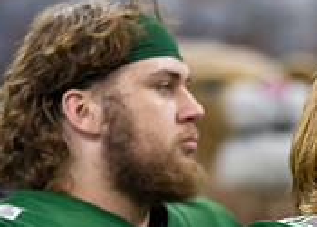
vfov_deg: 3.1
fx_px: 4213
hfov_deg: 4.3
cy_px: 321
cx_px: 404
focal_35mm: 468
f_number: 1.8
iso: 500
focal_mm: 135
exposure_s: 1/400
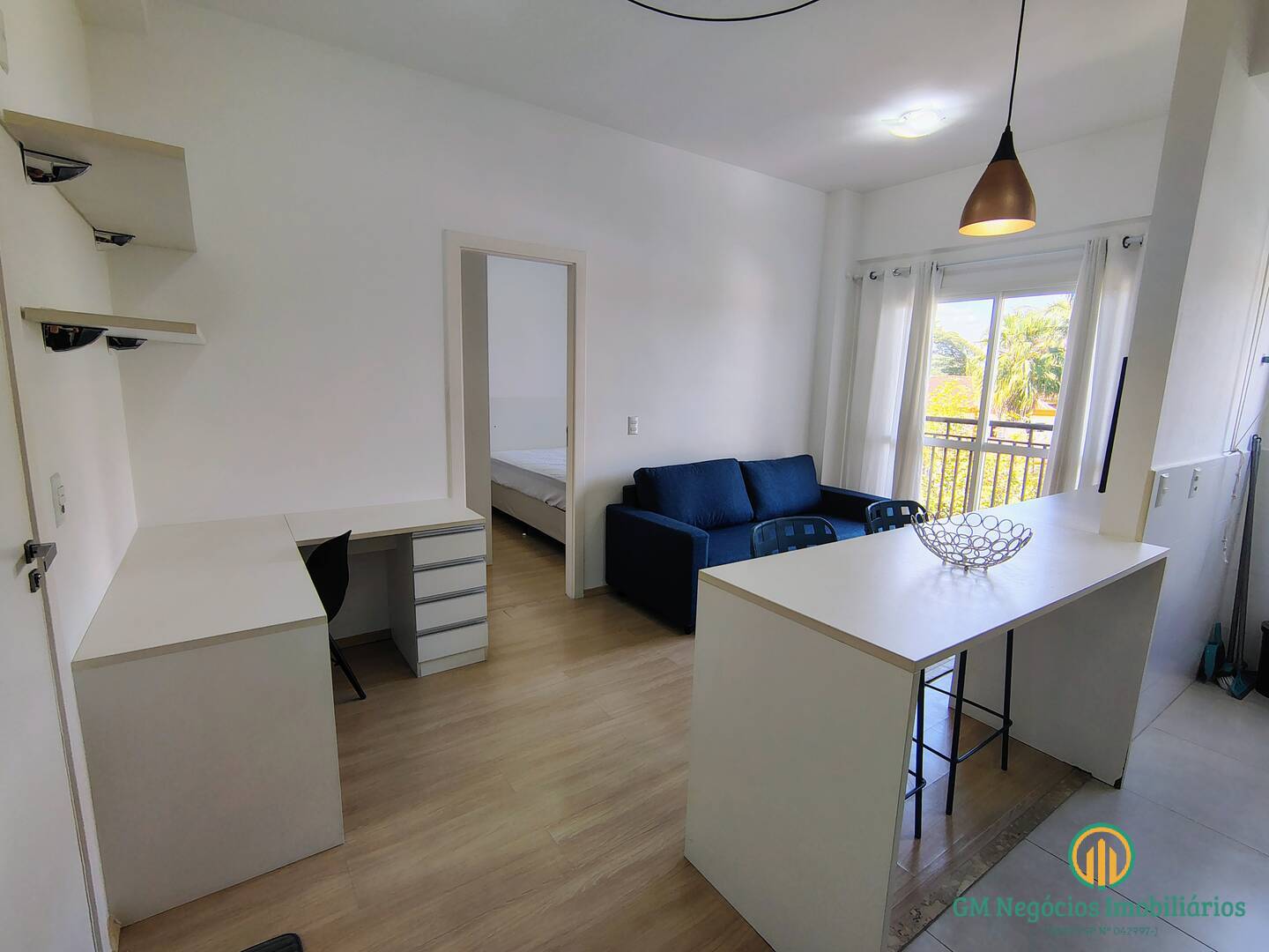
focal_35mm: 16
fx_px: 587
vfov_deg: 78.1
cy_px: 476
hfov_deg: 94.5
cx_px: 634
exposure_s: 1/120
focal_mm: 2.13
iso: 235
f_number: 2.2
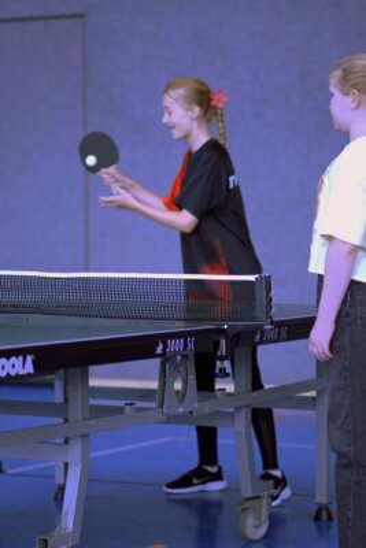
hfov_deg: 10.8
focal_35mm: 128
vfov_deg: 16.1
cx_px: 183
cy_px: 274
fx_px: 1943
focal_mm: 85
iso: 560
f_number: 1.8
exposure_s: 1/400
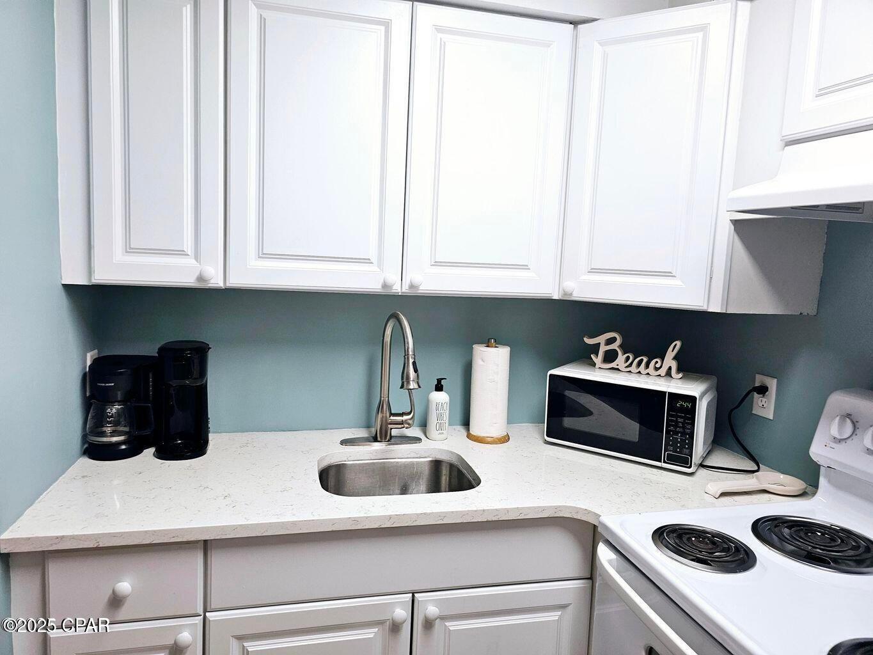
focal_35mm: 23
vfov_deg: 58.9
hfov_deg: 73.9
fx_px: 580
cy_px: 328
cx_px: 436
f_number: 1.7
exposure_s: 1/120
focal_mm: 6.3
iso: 160
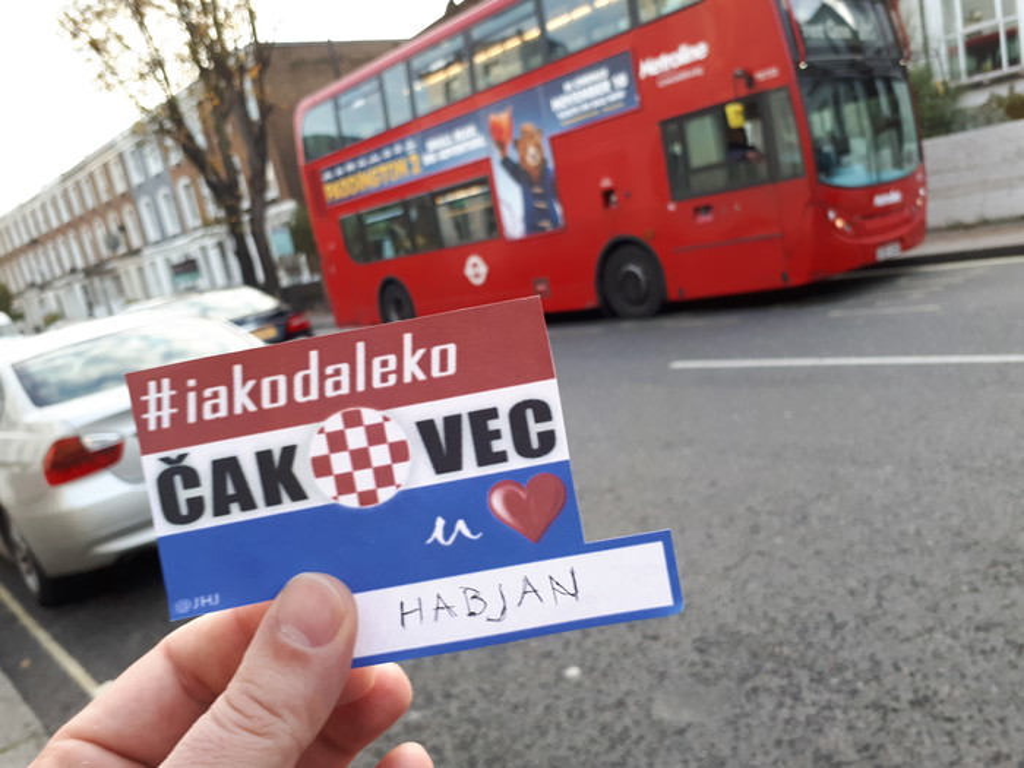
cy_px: 384
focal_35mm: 27
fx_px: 799
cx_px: 512
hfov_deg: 65.3
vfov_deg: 51.4
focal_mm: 3.6
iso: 64
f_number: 1.9
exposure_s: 1/100
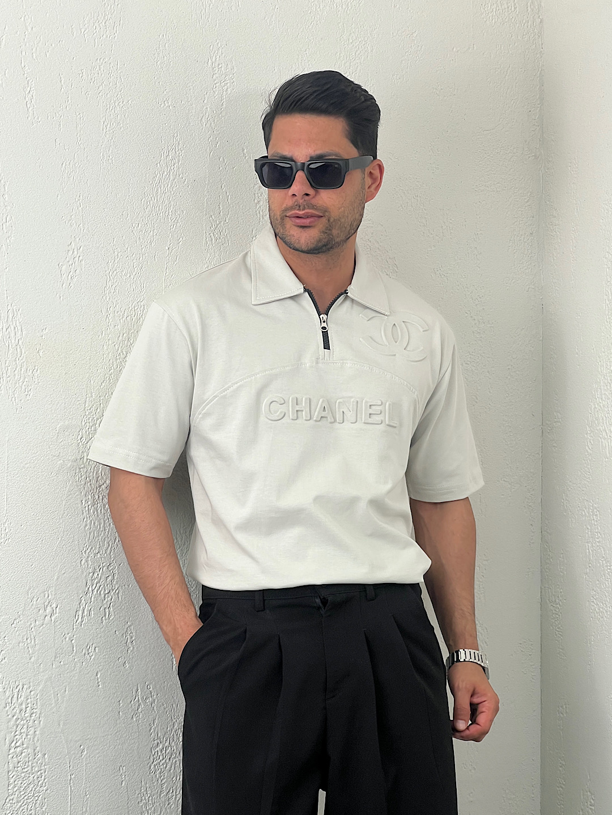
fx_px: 1815
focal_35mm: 77
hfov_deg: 19.1
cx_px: 306
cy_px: 408
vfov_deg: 25.3
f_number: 2.8
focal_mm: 9
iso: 32
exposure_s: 1/100
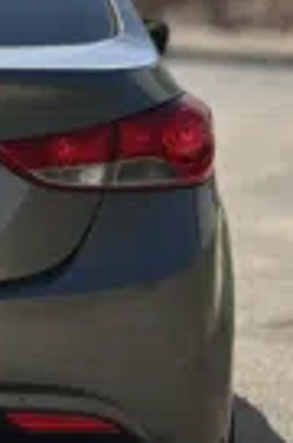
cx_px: -182
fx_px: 2896
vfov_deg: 8.7
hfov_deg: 5.7
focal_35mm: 236
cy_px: -59
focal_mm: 9
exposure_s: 1/1488
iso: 32
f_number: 2.8
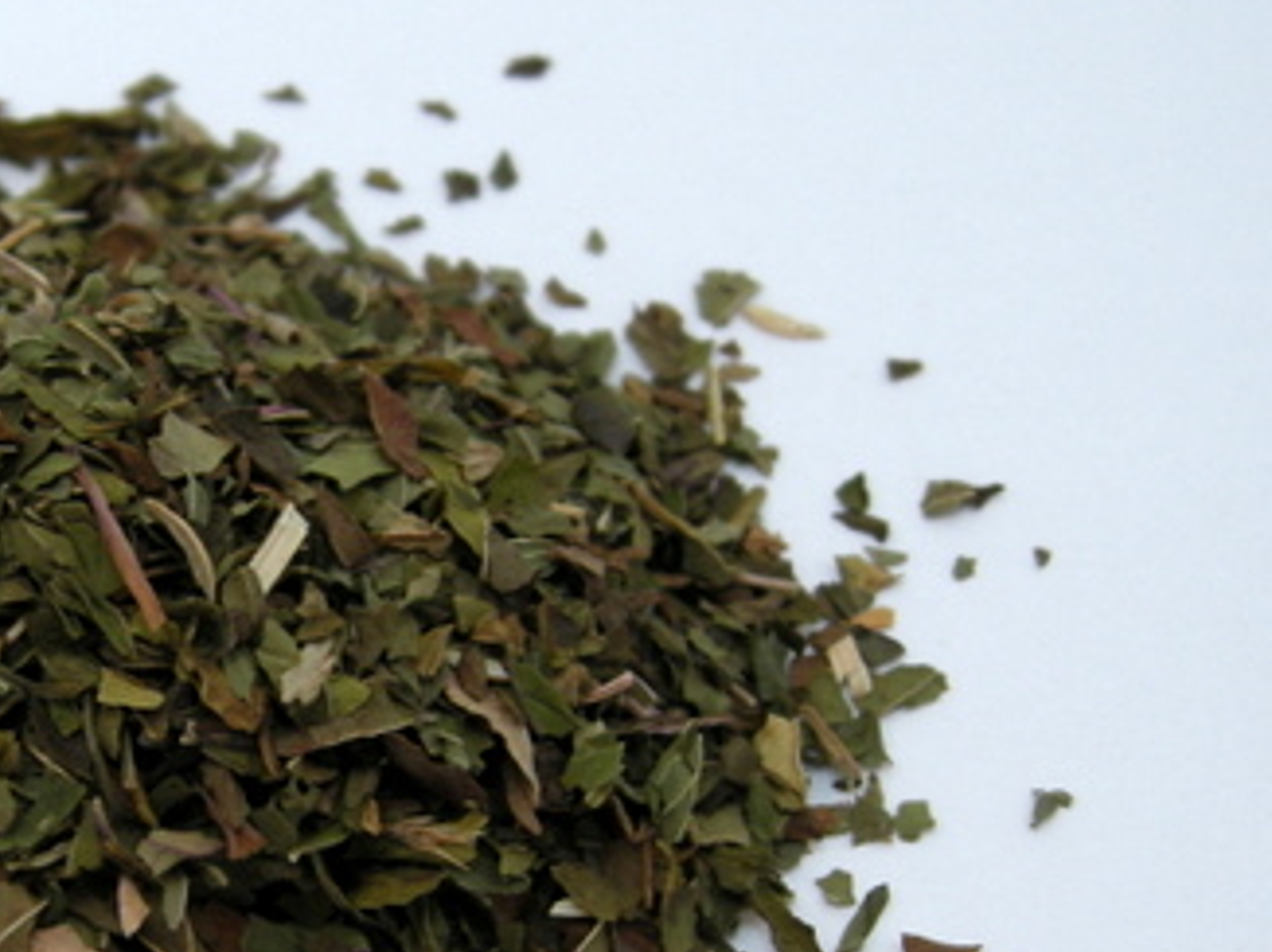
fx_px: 3158
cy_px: 714
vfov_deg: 17.1
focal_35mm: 86
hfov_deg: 22.3
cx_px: 156
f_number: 3
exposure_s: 1/82.7
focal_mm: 7.5
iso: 64
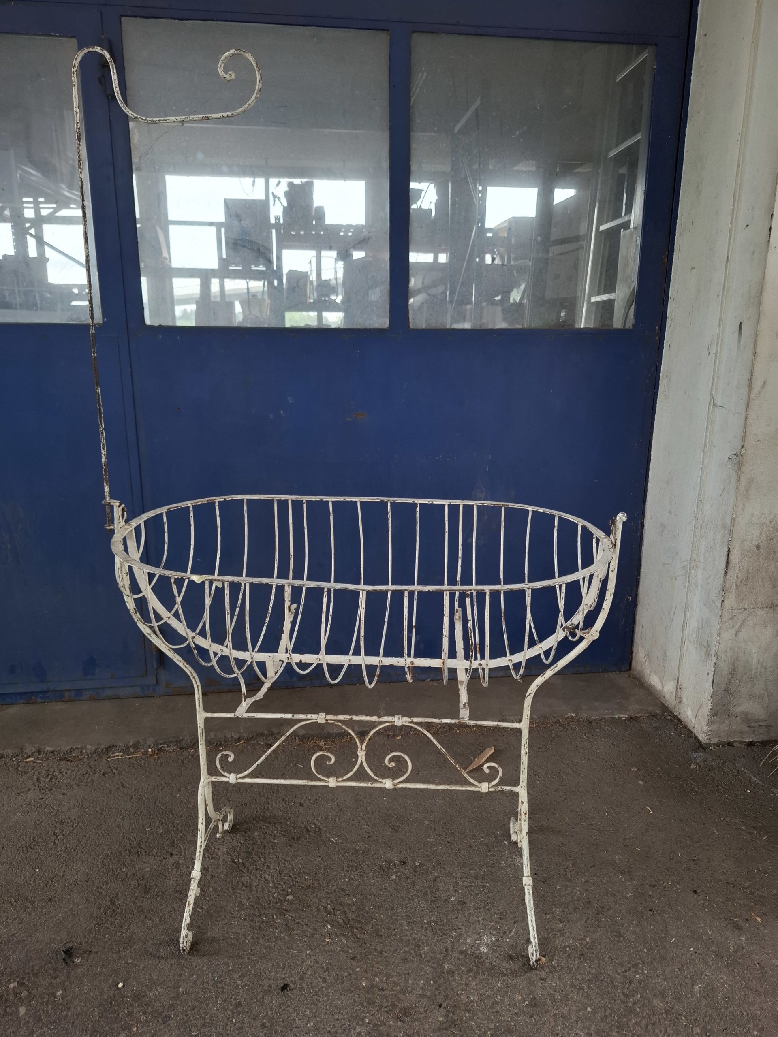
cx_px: 389
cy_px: 518
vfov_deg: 73.9
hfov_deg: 58.9
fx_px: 689
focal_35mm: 23
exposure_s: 1/100
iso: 80
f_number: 1.8
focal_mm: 5.54
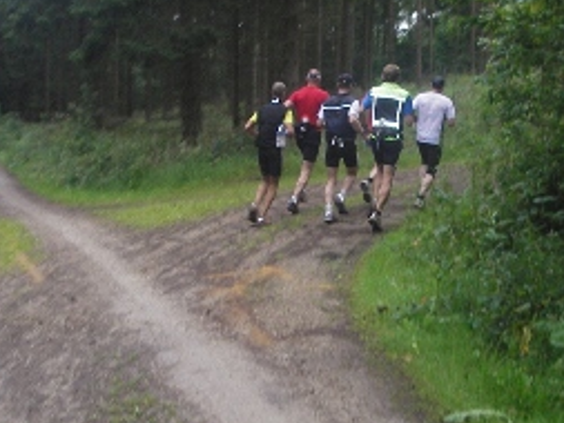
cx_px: 341
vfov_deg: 24.4
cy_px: 216
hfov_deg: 32.1
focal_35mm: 60
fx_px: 978
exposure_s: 1/30
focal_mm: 6.3
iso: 100
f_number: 3.3
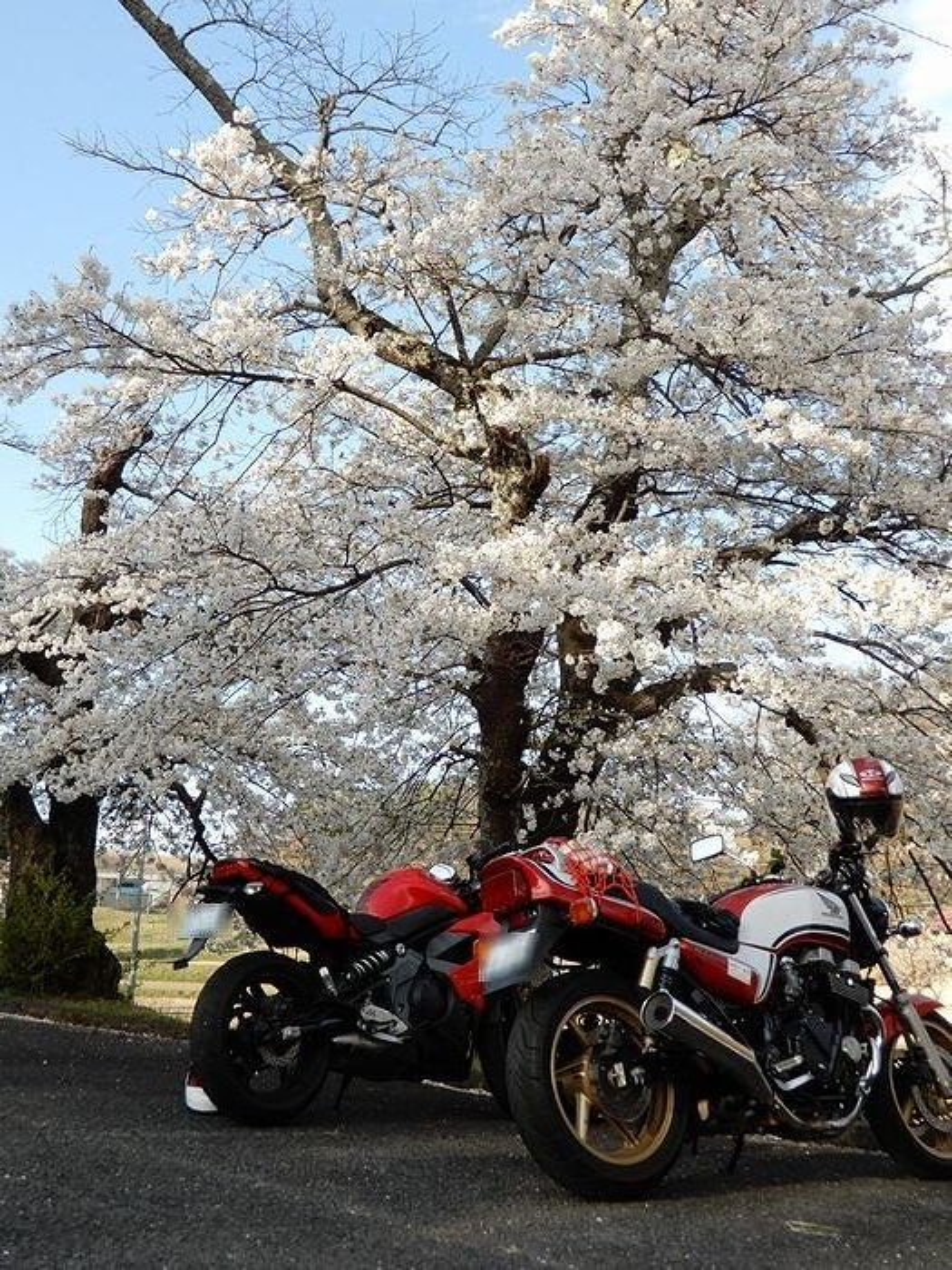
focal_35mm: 38
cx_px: 476
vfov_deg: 49.0
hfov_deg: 37.7
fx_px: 1393
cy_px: 635
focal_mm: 6.8
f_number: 4
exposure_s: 1/200
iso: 80
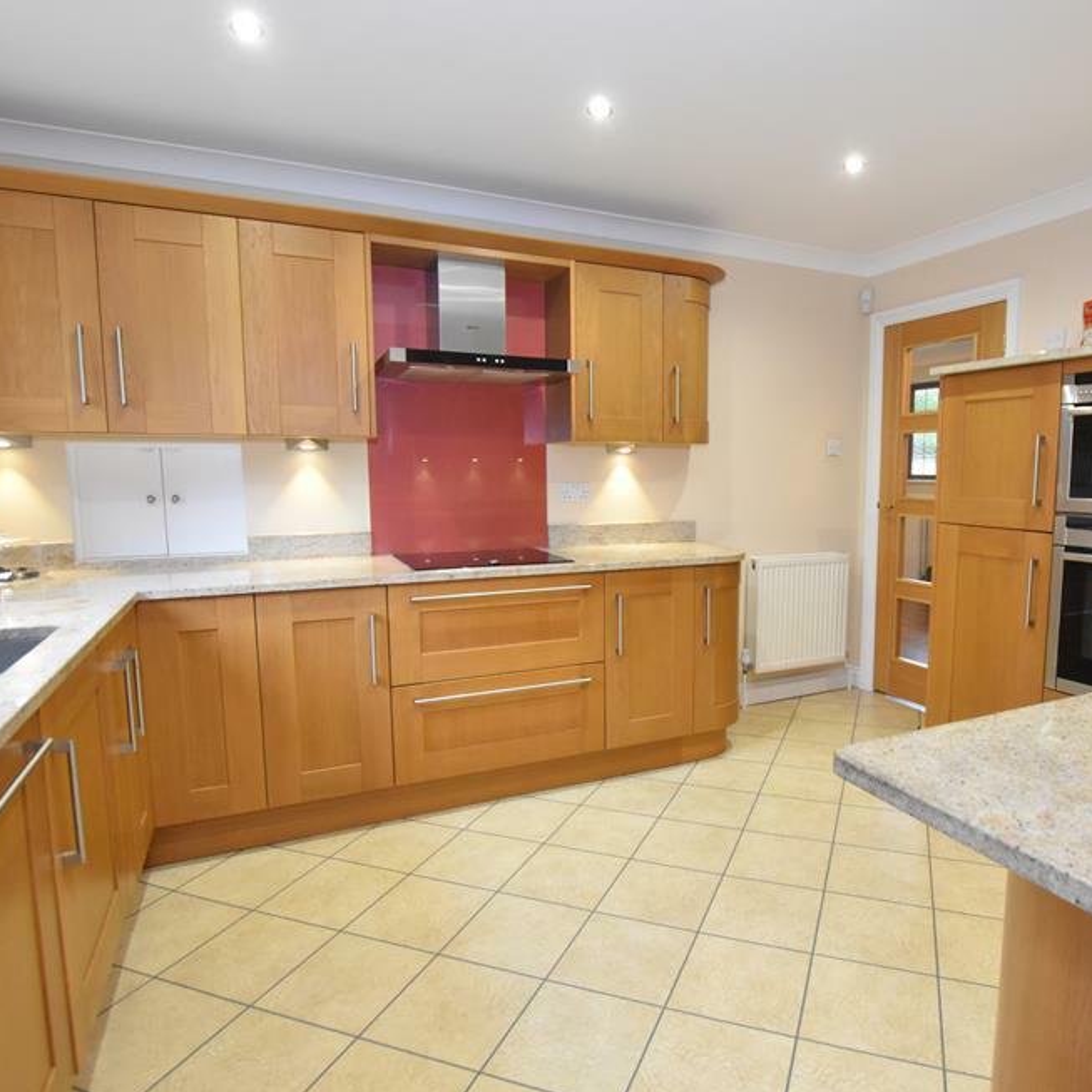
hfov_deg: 74.0
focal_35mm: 20
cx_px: 656
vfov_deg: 74.8
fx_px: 714
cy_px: 544
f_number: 3.5
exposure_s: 1/125
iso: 2000
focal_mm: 10
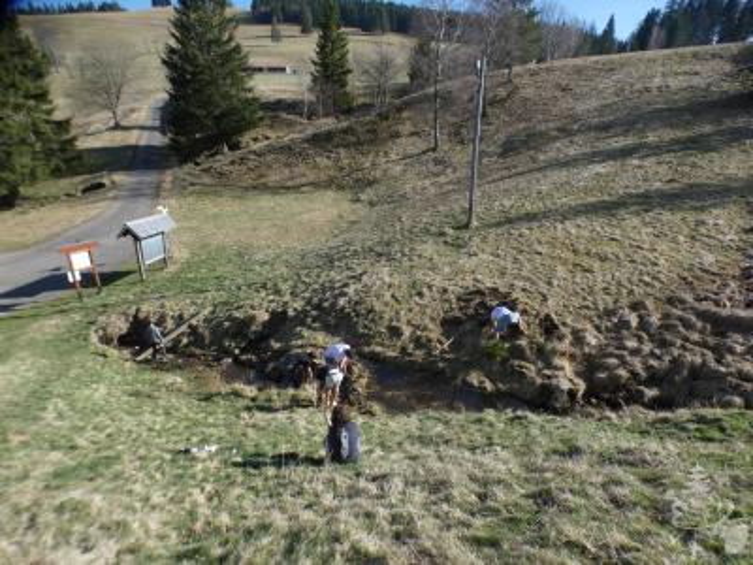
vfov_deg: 66.0
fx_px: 435
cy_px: 282
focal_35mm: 20
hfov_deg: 81.7
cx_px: 376
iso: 80
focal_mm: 3.6
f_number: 2.8
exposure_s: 1/800
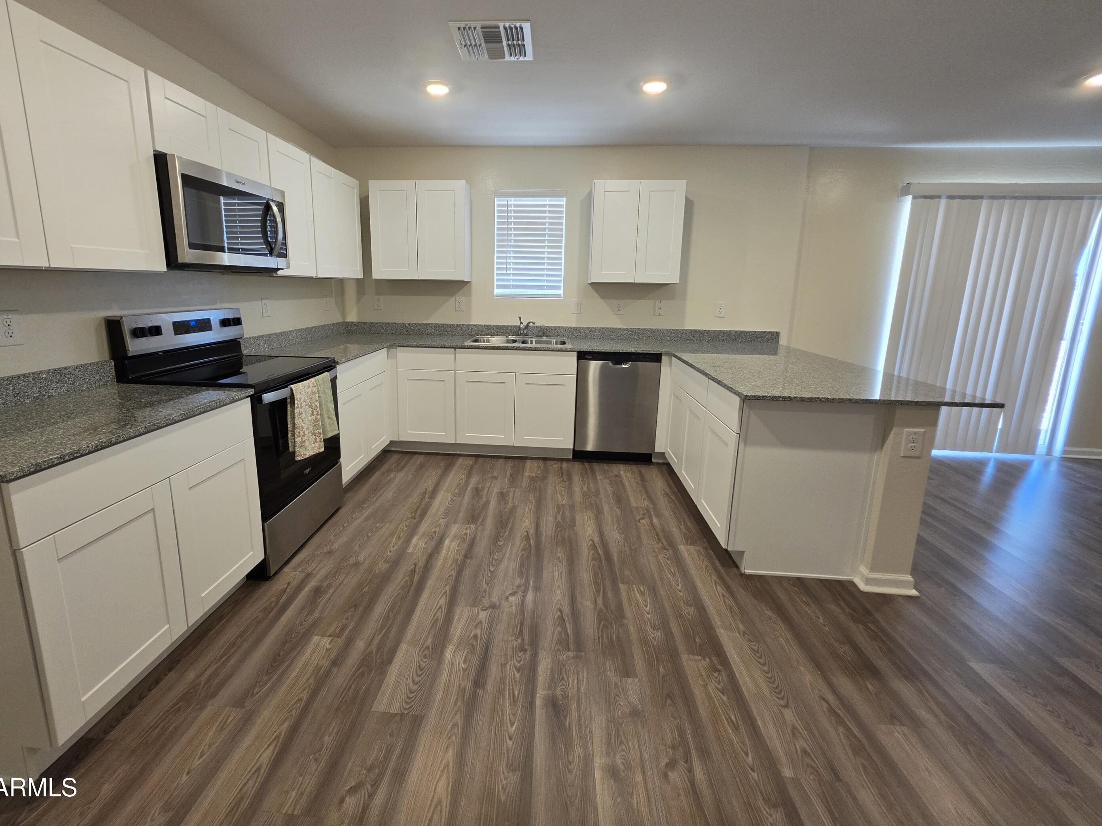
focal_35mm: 14
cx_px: 521
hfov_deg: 102.0
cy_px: 384
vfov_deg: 85.5
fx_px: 446
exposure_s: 1/120
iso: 200
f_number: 1.9
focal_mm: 2.2
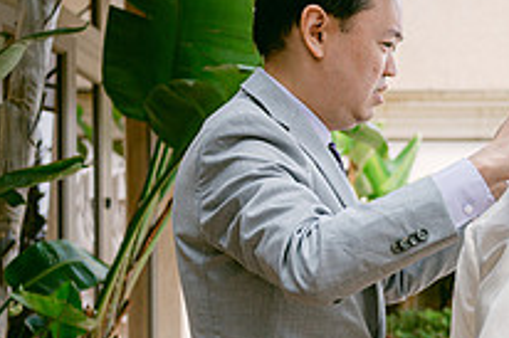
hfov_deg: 24.5
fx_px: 1116
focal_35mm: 79
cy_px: 318
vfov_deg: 17.0
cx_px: 507
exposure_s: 1/1250
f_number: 2.8
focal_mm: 28
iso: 100
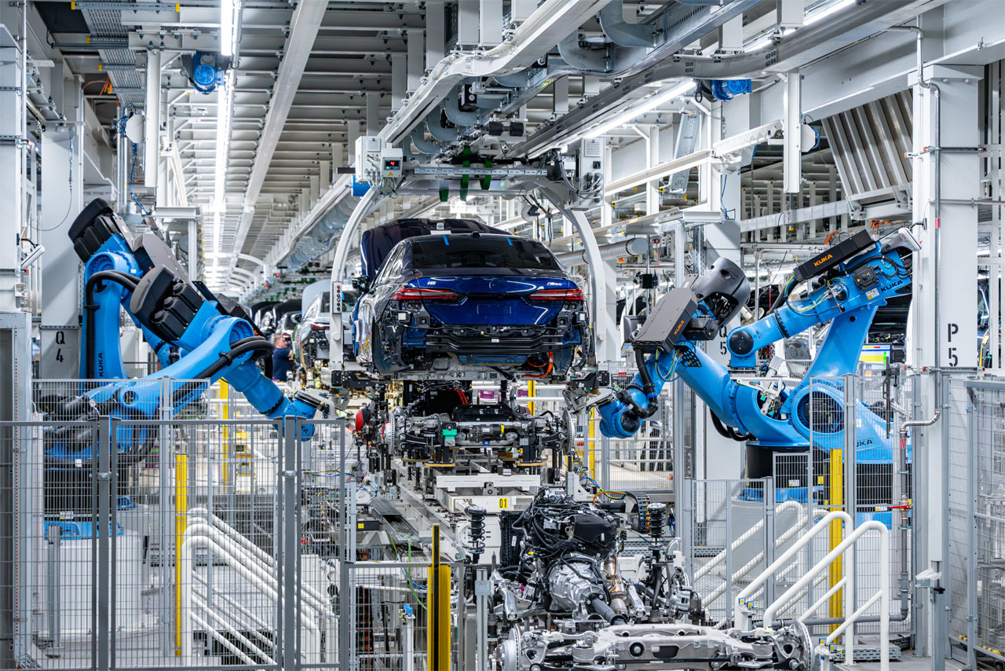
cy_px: 336
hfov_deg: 28.8
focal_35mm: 70
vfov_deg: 19.5
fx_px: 1954
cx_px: 502
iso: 1600
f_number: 4.5
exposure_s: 1/200
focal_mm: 70
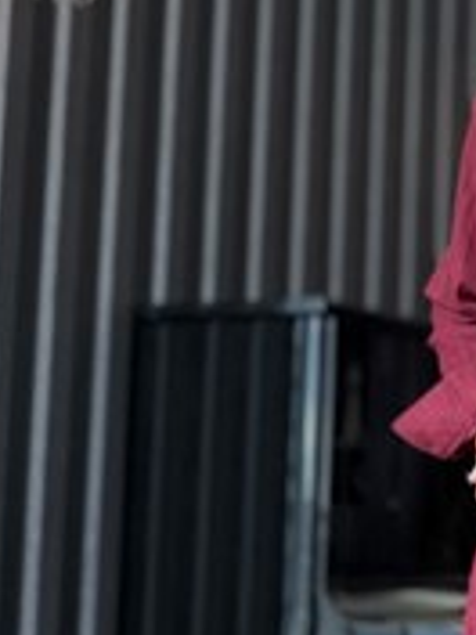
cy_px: 312
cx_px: 674
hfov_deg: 15.2
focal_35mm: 91
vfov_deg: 21.5
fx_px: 1668
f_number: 1.9
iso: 64
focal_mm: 2.71
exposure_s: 1/50
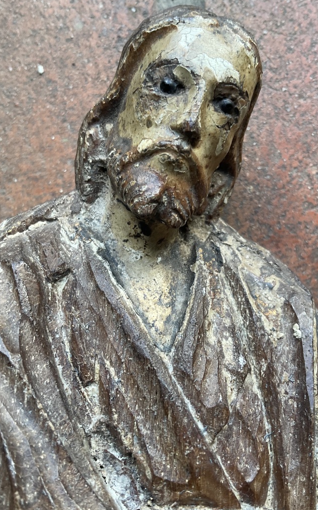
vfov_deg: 54.0
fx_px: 500
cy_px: 261
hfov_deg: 35.3
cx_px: 170
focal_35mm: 36
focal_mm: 3
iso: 50
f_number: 1.8
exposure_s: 1/120
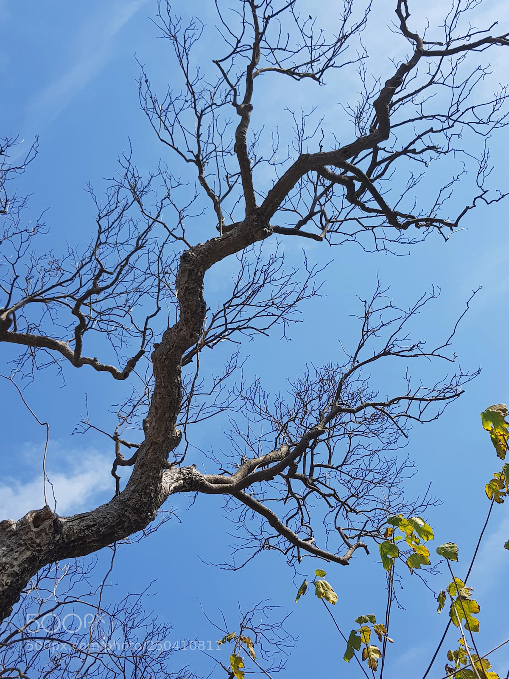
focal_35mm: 26
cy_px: 340
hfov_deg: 53.1
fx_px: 510
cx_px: 254
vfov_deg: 67.3
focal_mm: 4.2
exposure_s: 1/1580
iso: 40
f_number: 1.7
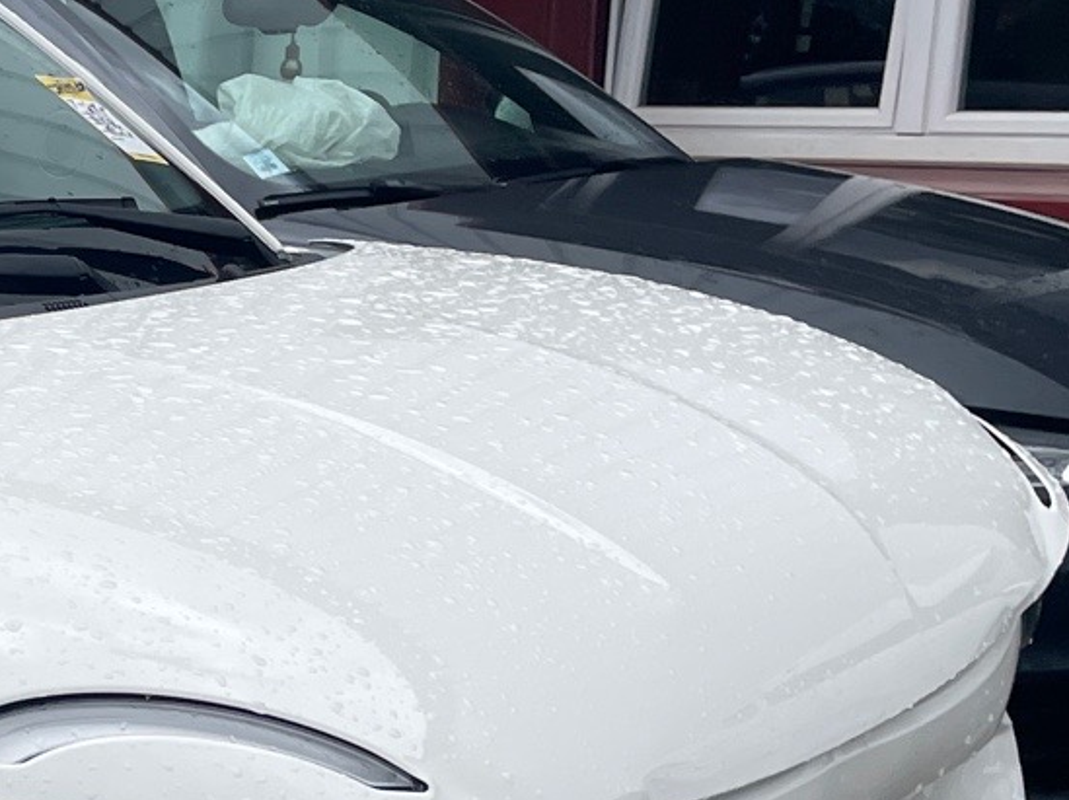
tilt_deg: -16.2
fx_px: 2808
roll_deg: +3.8
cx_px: -516
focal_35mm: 91
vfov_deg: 15.9
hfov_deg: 19.0
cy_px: 777
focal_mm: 4.2
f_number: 1.6
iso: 32
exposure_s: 1/2681
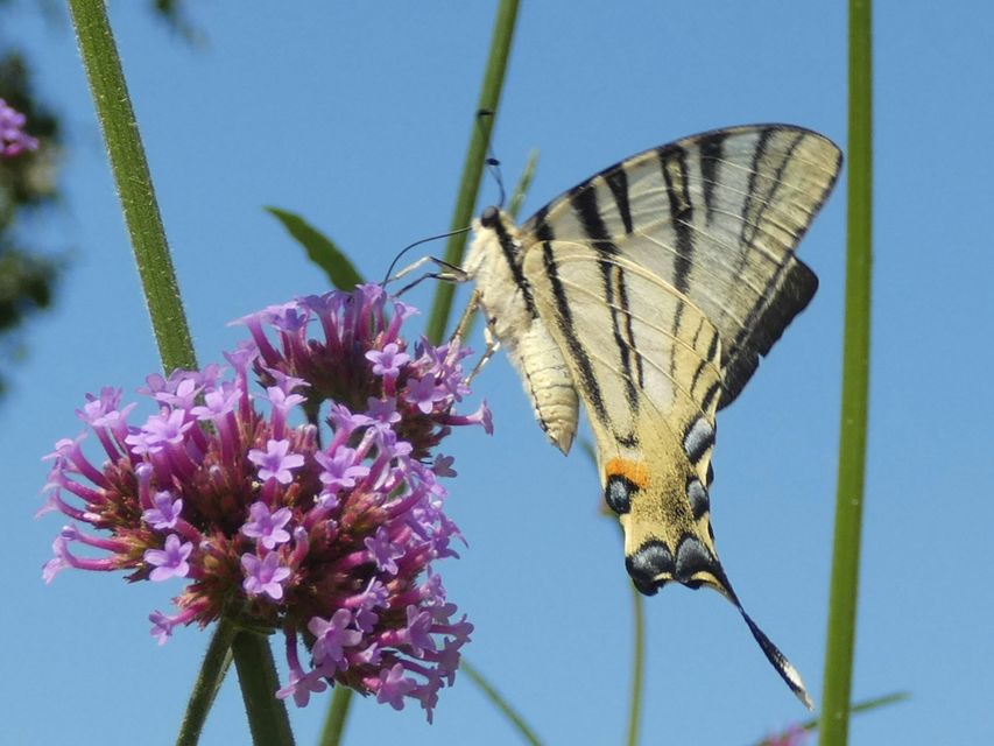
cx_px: 497
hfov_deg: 30.7
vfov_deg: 23.3
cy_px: 373
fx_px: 1809
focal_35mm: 63
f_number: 4.2
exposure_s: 1/250
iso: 80
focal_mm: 11.3
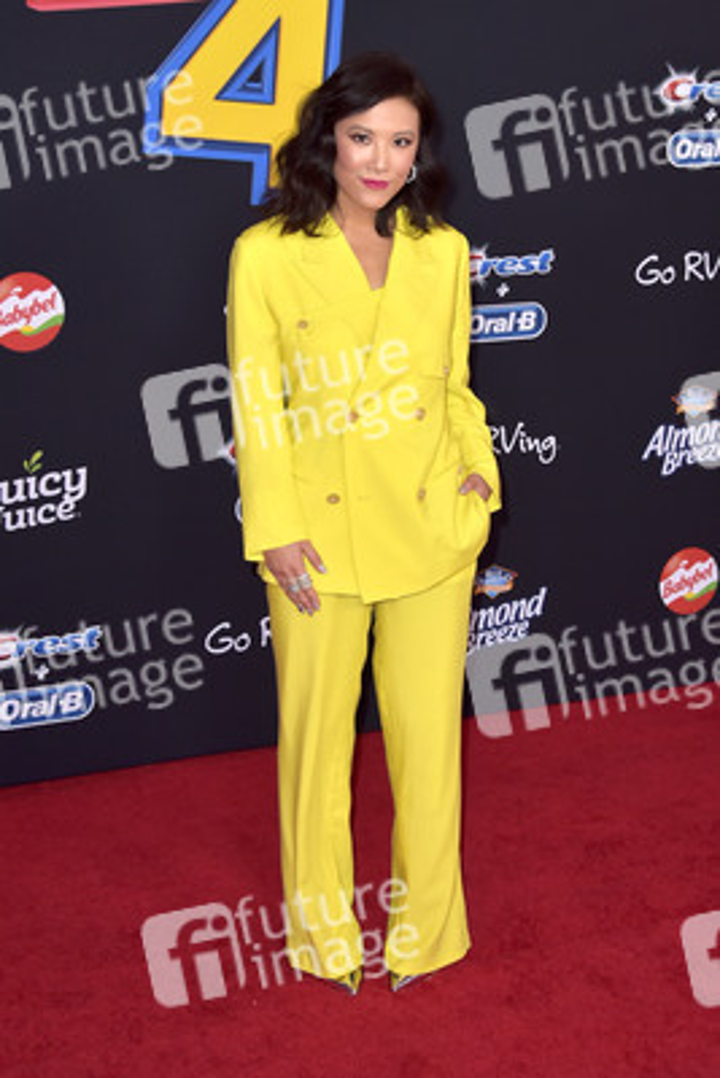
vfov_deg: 30.9
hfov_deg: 20.9
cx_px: 360
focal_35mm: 65
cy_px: 539
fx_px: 1948
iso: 500
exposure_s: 1/250
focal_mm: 65
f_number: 7.1
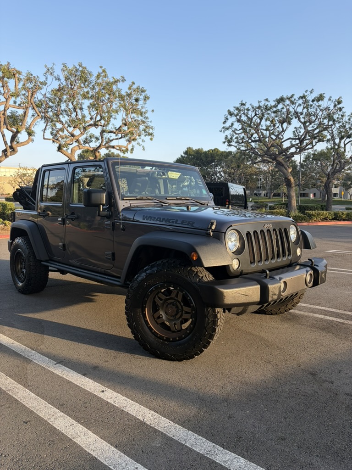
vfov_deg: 67.3
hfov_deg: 53.1
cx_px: 176
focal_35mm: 26
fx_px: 353
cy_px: 235
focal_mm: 5.96
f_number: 1.6
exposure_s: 1/687
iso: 50
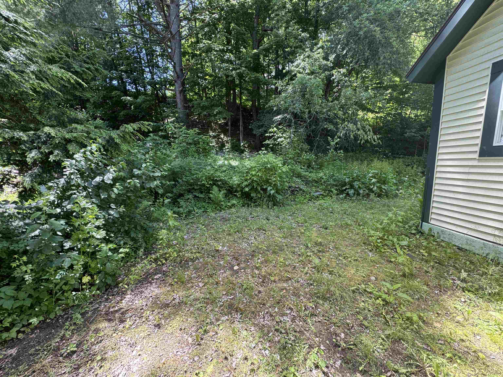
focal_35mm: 14
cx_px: 252
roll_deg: -0.7
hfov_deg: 102.1
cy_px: 188
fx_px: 203
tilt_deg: -7.5
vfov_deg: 85.7
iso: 64
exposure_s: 1/99
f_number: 2.2
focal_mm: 2.22
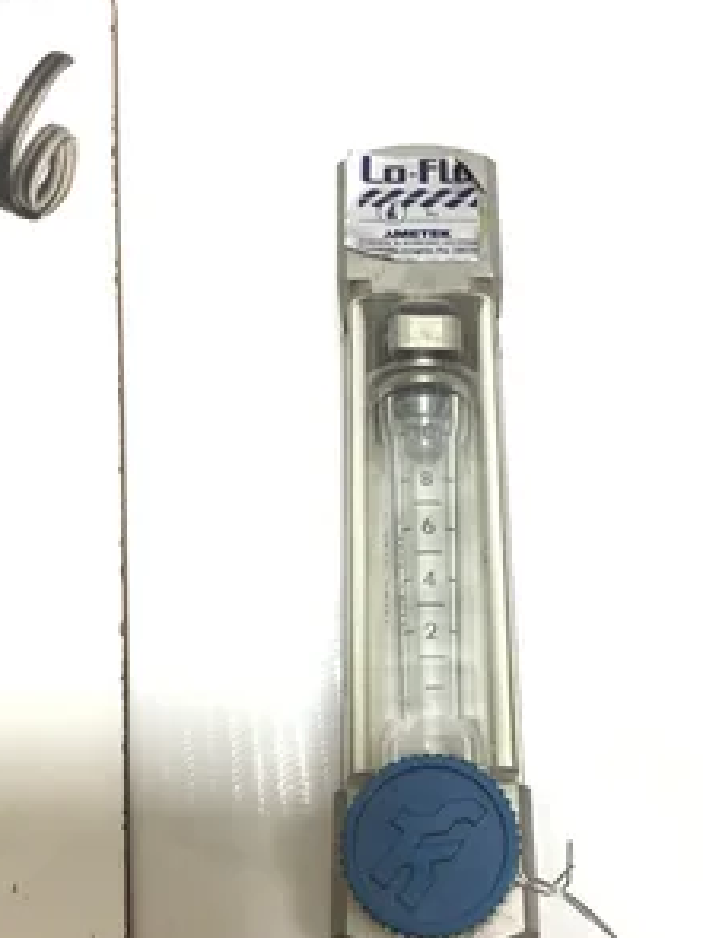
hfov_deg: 34.1
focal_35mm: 42
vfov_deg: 44.6
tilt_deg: -76.4
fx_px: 1138
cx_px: 442
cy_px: 550
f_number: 2.4
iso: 25
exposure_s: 1/120
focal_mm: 3.3
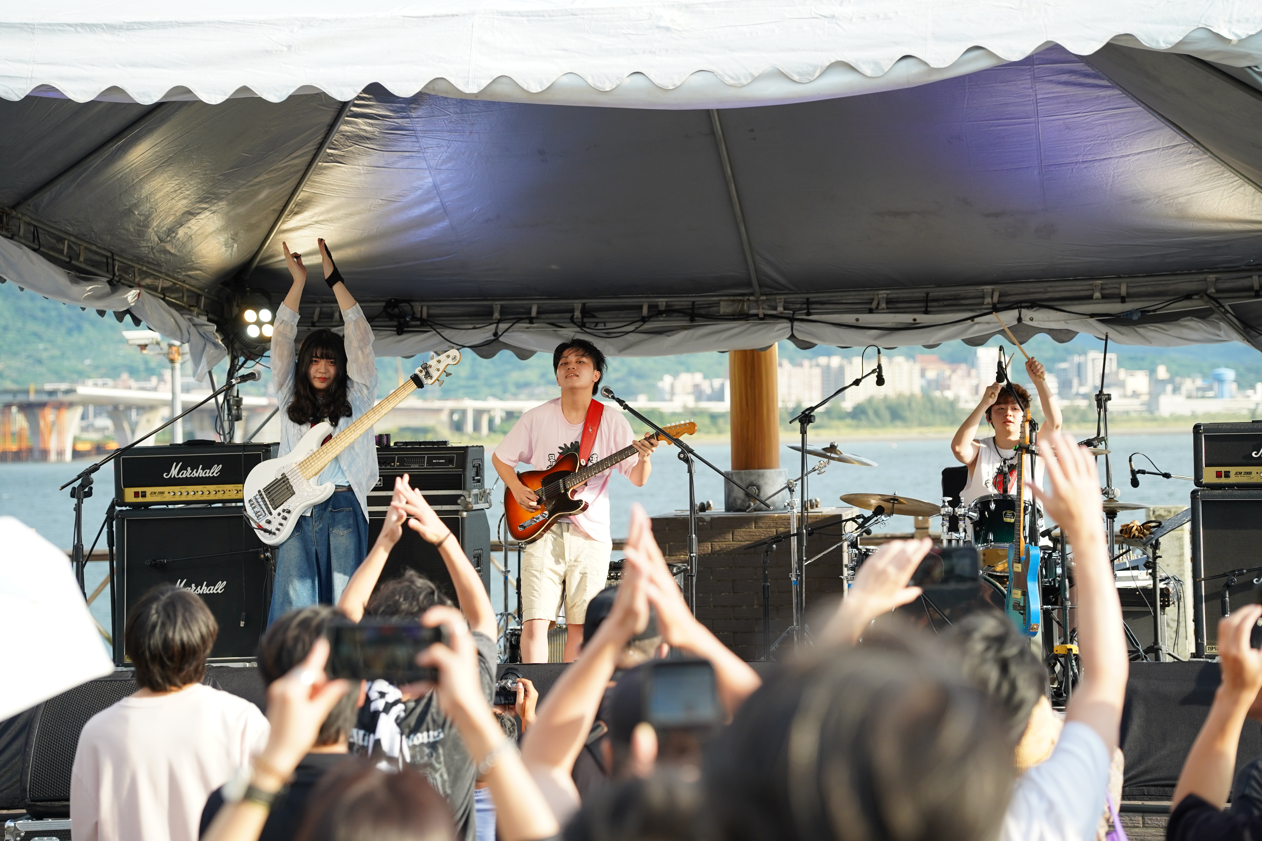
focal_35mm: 85
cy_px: 420
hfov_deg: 24.0
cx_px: 631
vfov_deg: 16.1
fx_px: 2965
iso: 640
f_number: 4
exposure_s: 1/2000
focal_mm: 84.6
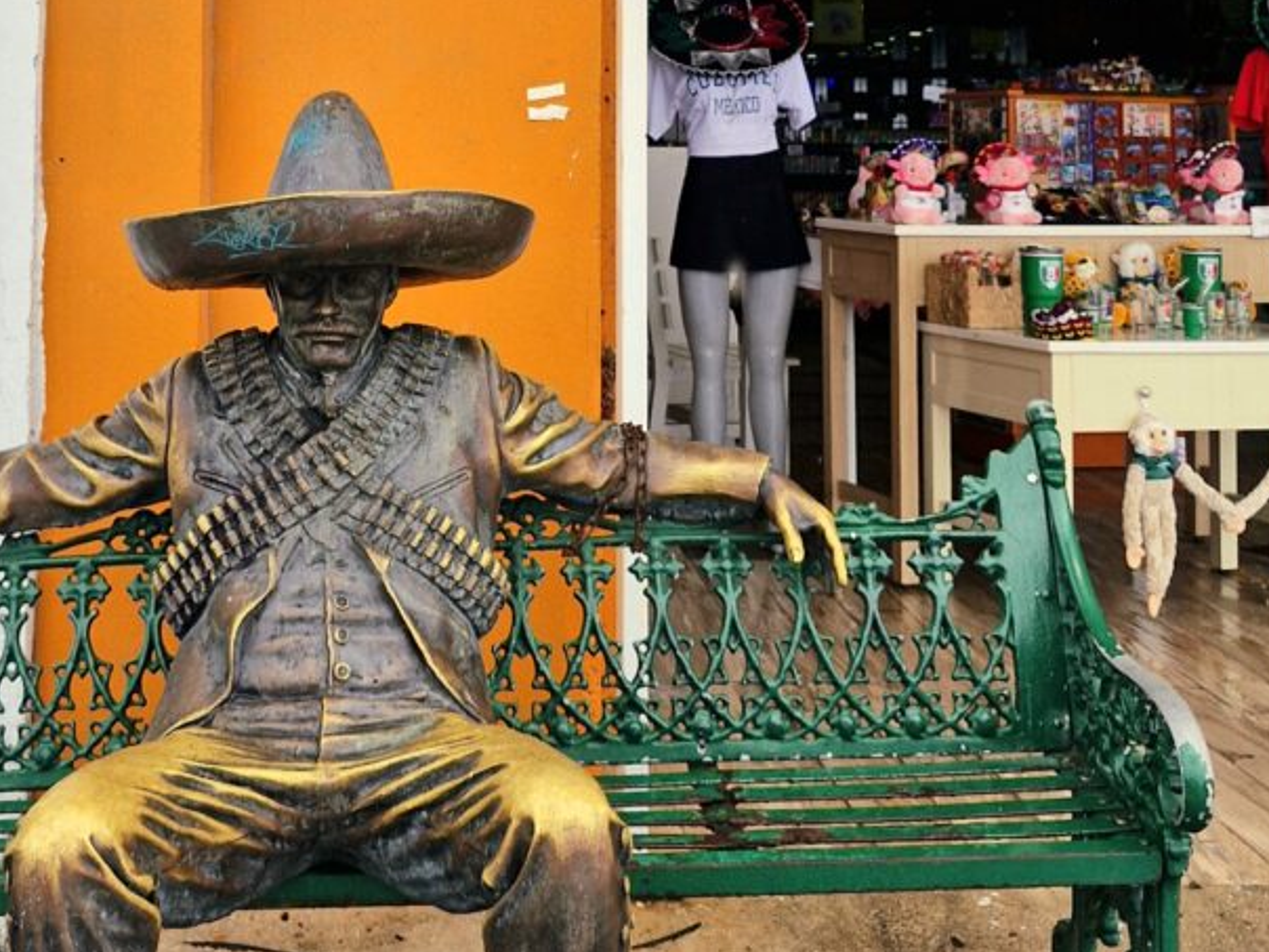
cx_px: 382
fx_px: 1430
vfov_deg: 35.9
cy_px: 727
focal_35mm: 39
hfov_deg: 46.8
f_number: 1.8
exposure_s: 1/1429
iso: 50
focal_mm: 5.54
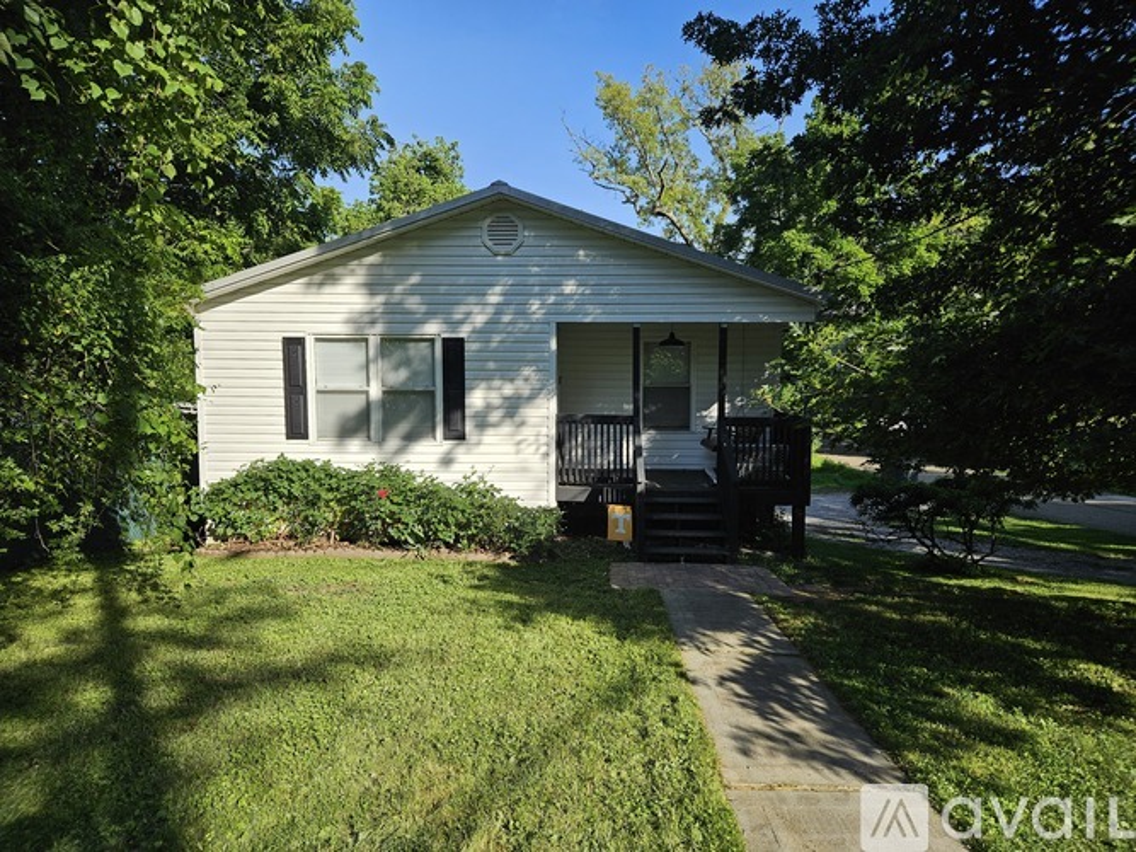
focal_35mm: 23
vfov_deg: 58.9
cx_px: 568
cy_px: 426
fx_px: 755
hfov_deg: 73.9
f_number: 1.8
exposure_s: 1/1610
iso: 32
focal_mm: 5.4
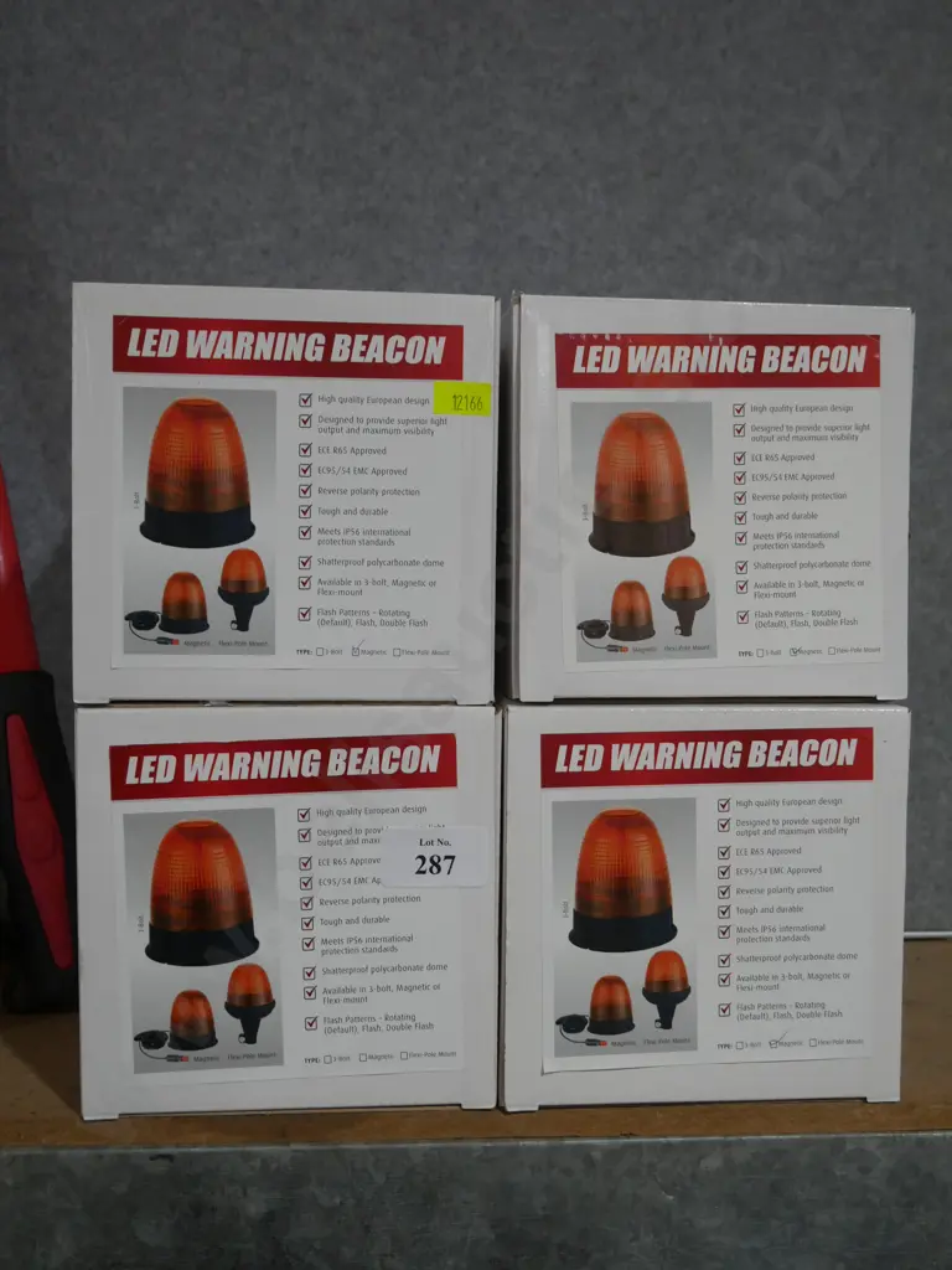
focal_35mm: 36
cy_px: 635
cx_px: 476
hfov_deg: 39.7
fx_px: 1320
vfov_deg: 51.4
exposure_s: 1/60
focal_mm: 18
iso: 400
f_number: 4
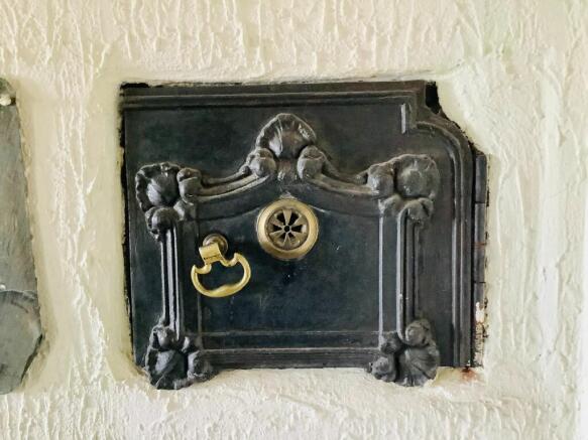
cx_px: 294
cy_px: 220
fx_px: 526
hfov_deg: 58.4
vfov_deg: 45.4
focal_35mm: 31
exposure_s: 1/40
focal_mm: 3.3
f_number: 2.4
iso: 400
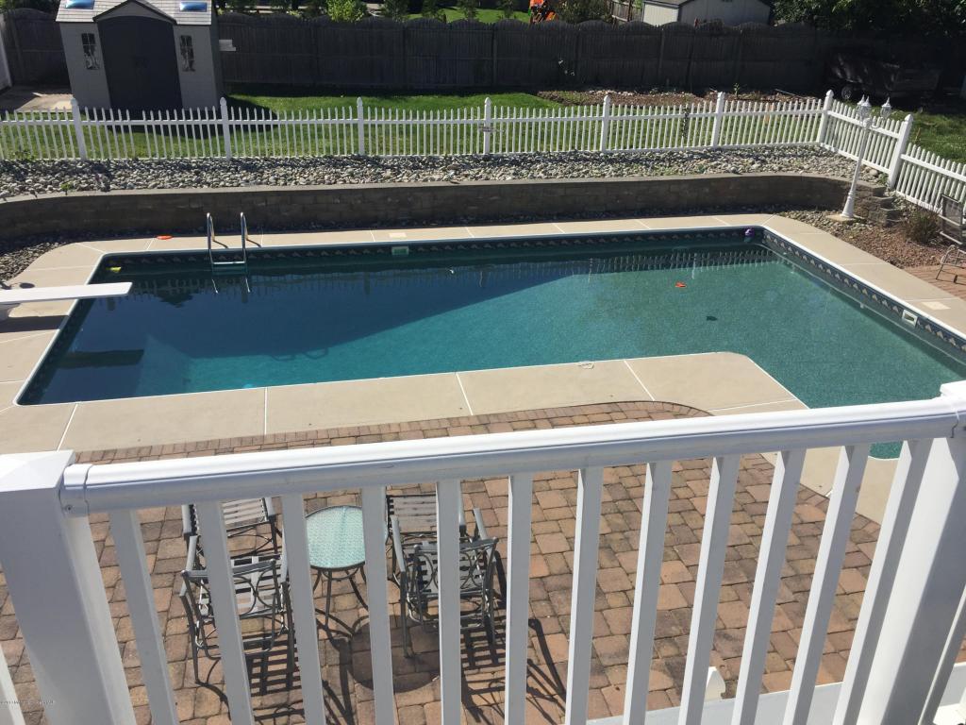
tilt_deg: -24.6
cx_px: 483
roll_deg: -1.4
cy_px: 362
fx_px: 809
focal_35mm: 29
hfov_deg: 61.7
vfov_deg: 48.2
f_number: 2.2
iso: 32
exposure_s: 1/2825
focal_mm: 4.15
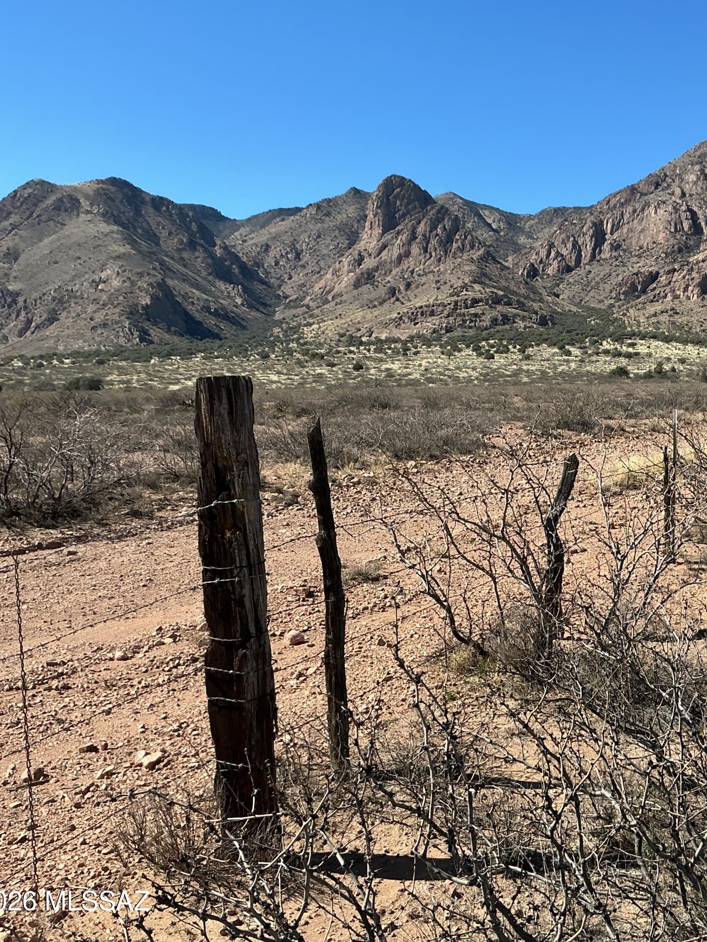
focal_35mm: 39
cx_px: 590
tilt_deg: -8.4
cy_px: 470
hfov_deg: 35.3
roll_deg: +0.9
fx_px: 1062
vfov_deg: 47.9
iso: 25
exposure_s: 1/1577
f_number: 1.8
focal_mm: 3
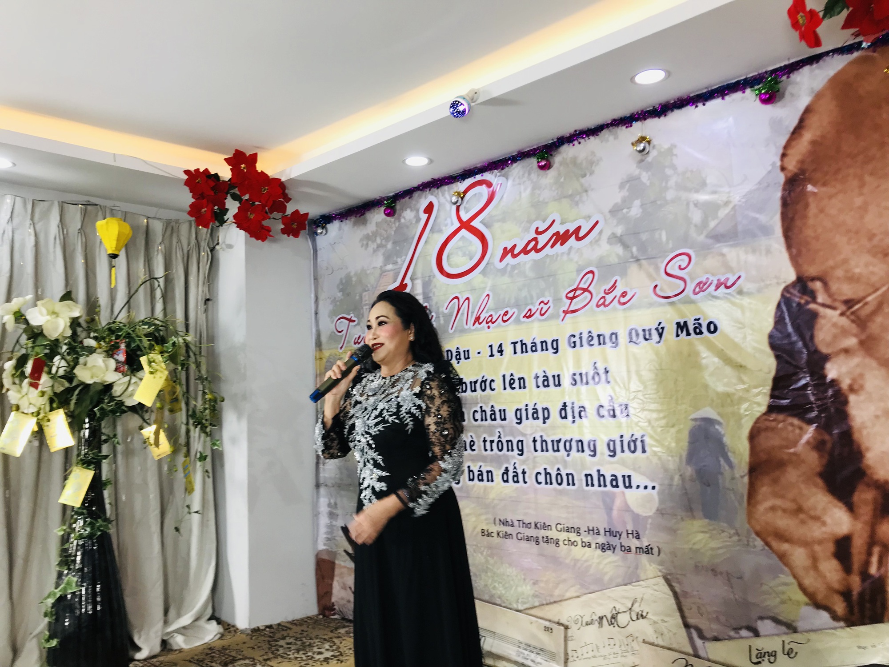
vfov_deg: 49.7
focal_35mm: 28
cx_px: 444
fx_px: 719
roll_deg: +4.3
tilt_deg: +3.1
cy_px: 334
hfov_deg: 63.4
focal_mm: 3.99
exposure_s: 1/50
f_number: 1.8
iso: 25
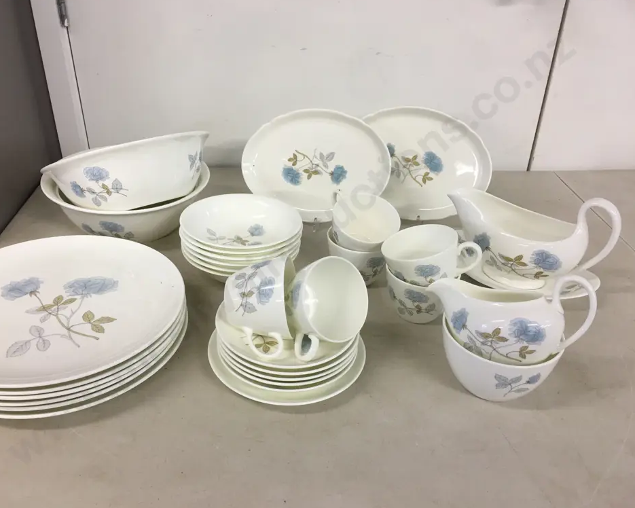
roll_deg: -1.1
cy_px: 251
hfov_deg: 57.1
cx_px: 291
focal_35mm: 31
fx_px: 583
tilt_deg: -28.7
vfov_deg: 47.1
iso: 40
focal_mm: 4.15
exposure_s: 1/33
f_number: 2.2
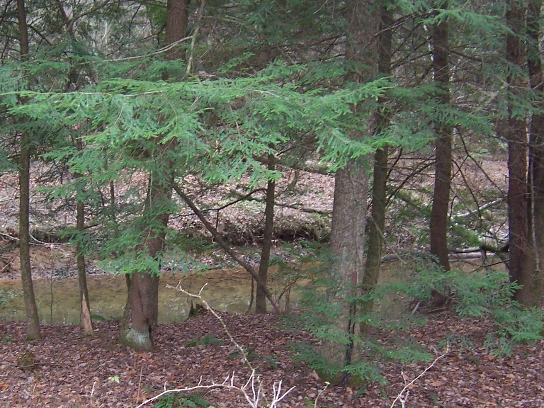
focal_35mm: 54
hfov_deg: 35.2
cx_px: 178
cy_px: 241
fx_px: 849
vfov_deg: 27.0
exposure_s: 1/60
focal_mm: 5.5
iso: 140
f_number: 2.8
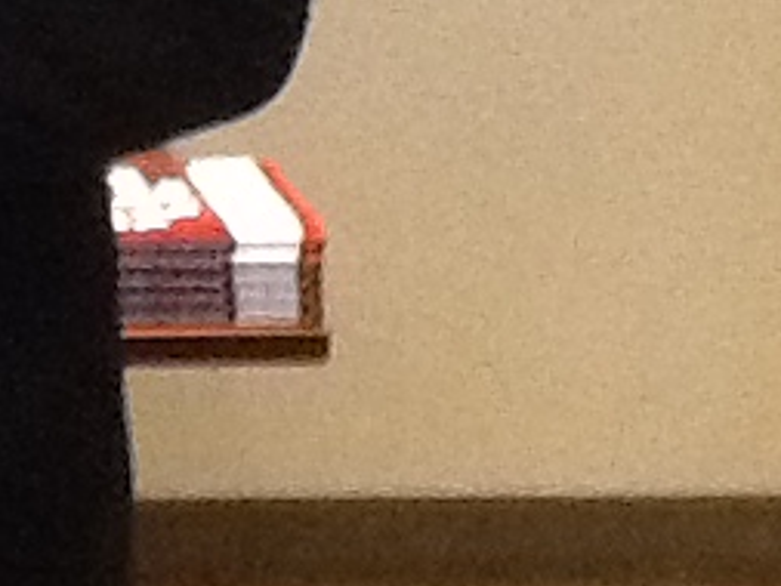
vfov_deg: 8.6
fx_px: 3770
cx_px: -478
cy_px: -373
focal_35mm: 167
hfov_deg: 11.2
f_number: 2.4
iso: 320
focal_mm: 2.03
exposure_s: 1/15
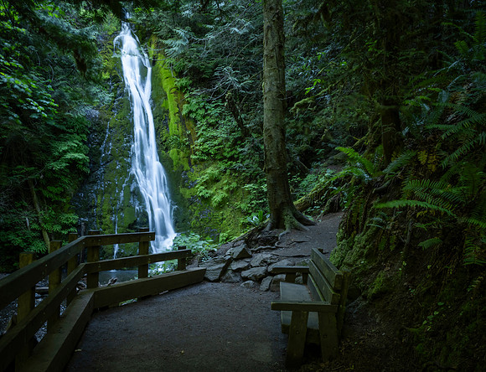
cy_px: 207
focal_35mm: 29
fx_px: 414
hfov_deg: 60.8
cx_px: 250
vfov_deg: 48.3
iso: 400
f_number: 18
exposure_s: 2
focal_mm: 24
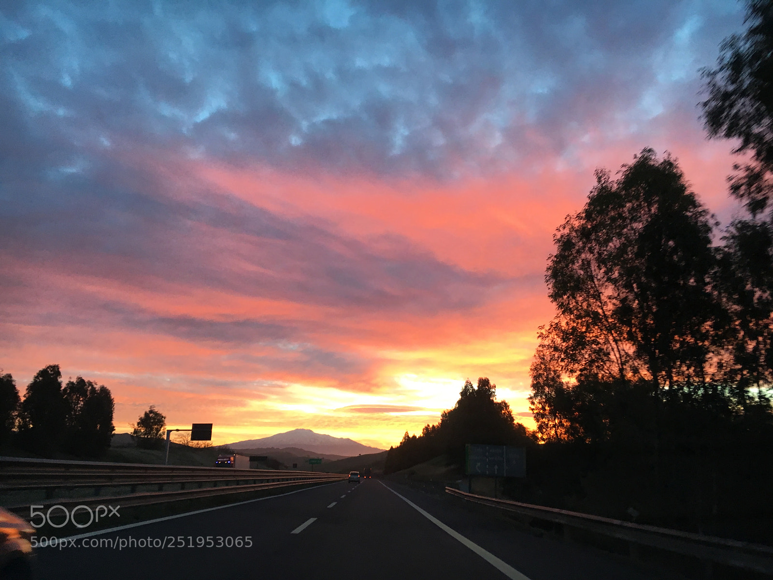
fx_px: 648
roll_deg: -0.5
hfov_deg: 61.7
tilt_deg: +18.4
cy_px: 290
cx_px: 386
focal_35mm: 29
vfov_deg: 48.2
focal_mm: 4.15
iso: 50
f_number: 2.2
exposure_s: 1/33
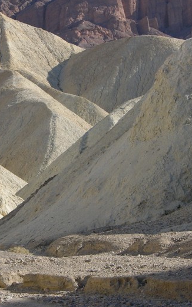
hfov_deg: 7.1
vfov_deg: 11.5
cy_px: 155
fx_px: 1533
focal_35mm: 183
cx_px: 2
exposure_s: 1/268
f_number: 5
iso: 50
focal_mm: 22.3
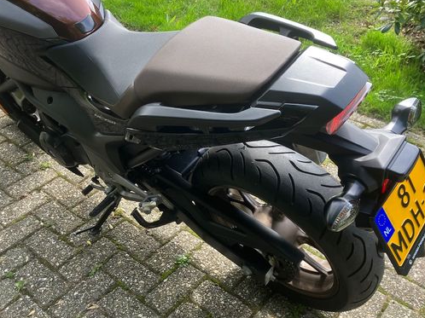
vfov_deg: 39.6
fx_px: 442
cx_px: 230
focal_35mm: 36
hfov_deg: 51.3
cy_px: 145
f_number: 1.8
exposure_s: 1/122
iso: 25
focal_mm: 3.99
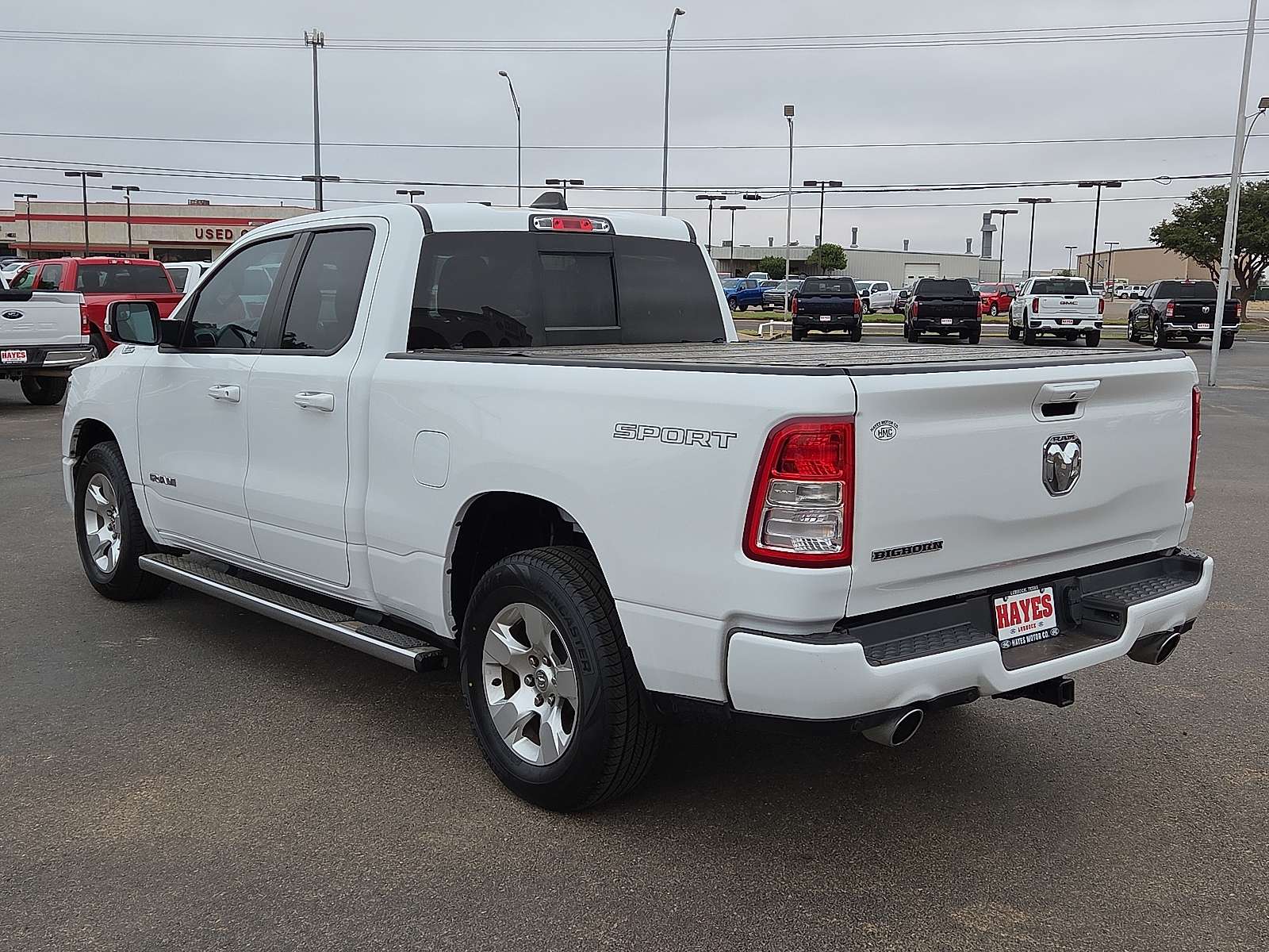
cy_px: 476
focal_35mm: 37
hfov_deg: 50.1
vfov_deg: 38.7
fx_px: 1356
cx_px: 634
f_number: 1.8
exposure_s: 1/2000
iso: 76
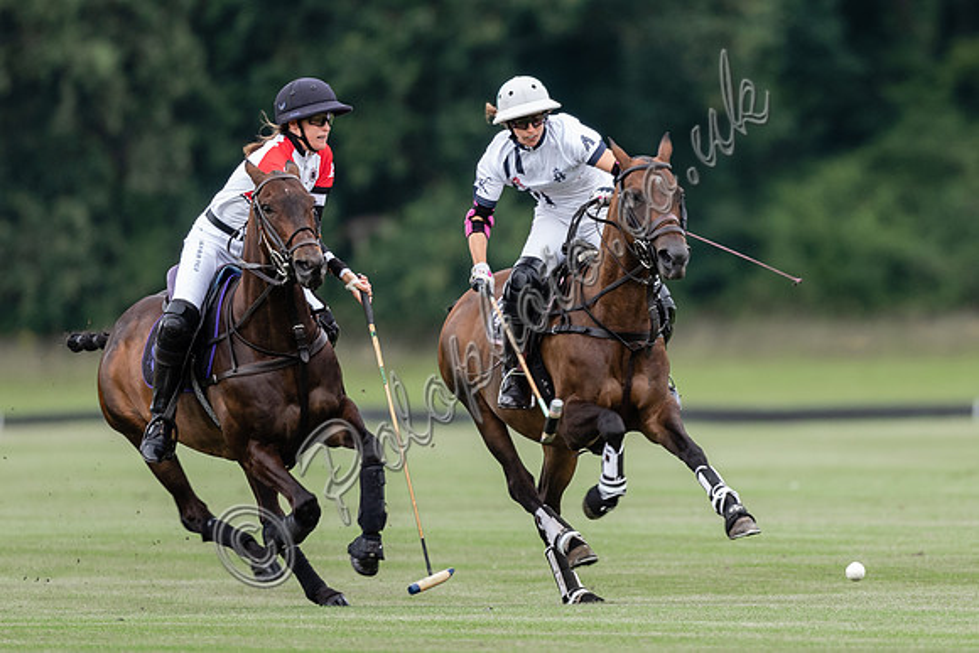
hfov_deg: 2.1
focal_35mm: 962
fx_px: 26176
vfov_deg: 1.4
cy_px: 284
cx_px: 640
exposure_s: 1/500
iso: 500
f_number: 4
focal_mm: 500
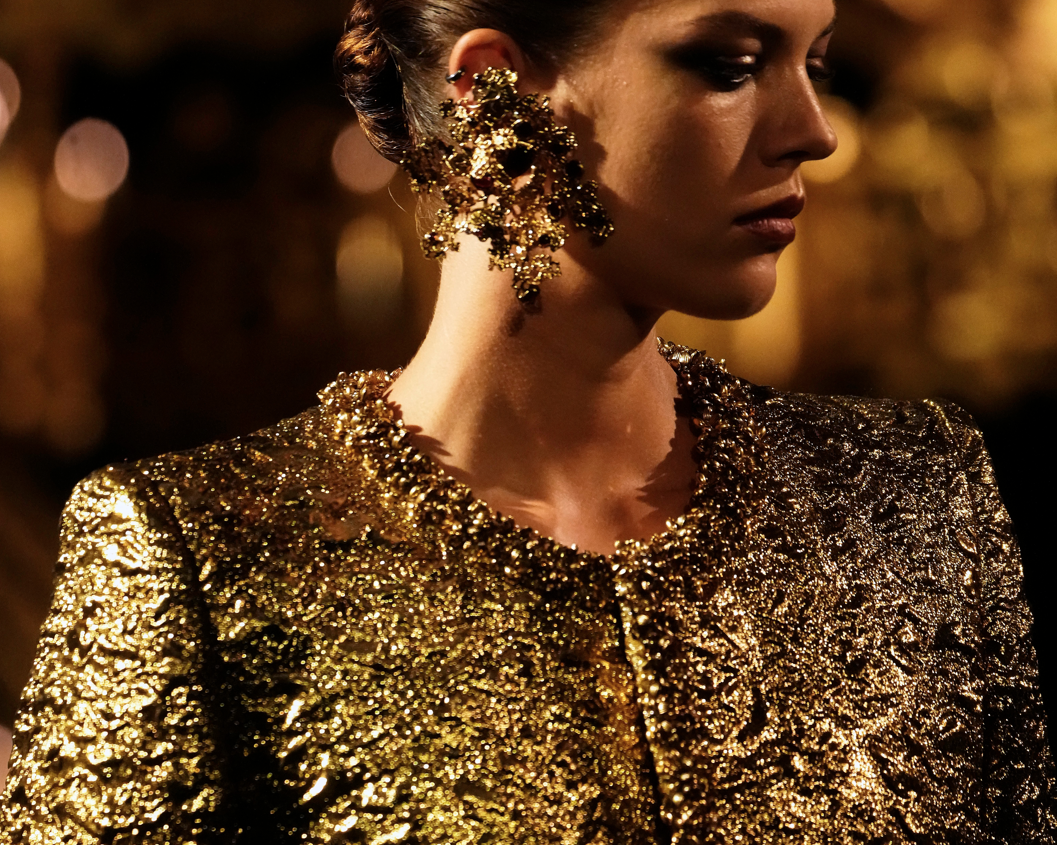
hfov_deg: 5.4
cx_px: 567
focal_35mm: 357
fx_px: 11168
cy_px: 357
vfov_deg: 4.3
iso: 8000
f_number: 5.6
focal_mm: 235
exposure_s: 1/320
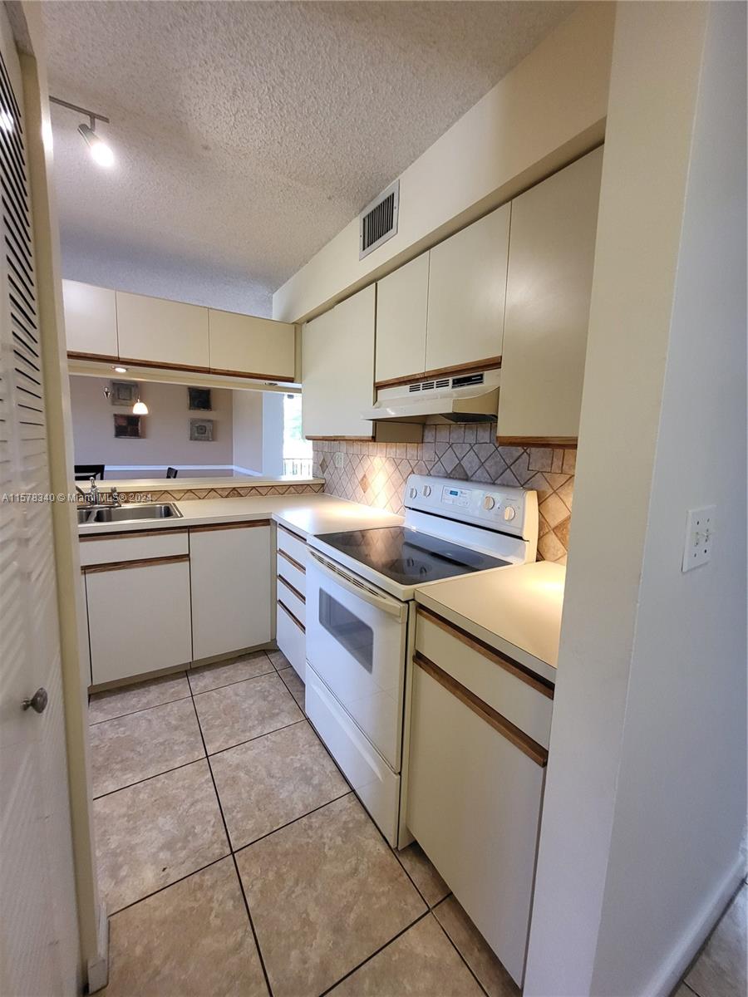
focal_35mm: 13
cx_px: 374
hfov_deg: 89.9
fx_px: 375
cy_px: 498
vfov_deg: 106.2
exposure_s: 1/60
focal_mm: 1.74
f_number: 2.2
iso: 200
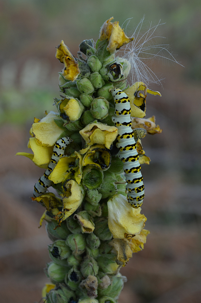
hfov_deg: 16.5
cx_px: 100
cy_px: 152
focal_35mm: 82
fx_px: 694
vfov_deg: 24.7
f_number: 8
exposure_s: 1/100
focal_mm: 55
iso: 100
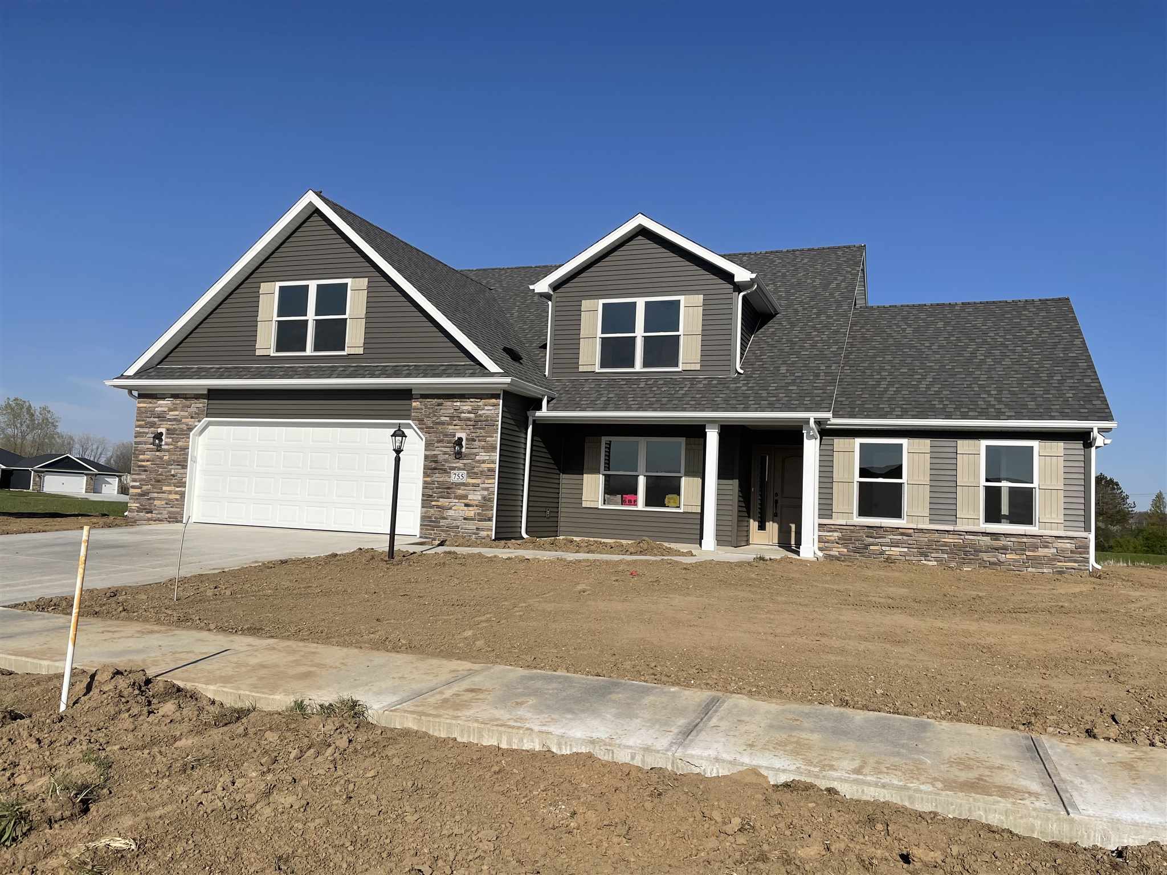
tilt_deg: +3.0
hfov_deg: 67.3
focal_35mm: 26
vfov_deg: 53.1
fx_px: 877
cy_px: 438
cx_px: 584
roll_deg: -2.8
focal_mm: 4.2
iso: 32
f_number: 1.6
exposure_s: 1/5556
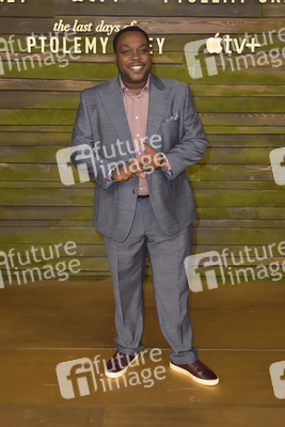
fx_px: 451
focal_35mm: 38
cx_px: 142
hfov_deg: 35.1
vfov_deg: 50.7
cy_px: 214
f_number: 7.1
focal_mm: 38
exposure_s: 1/250
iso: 320
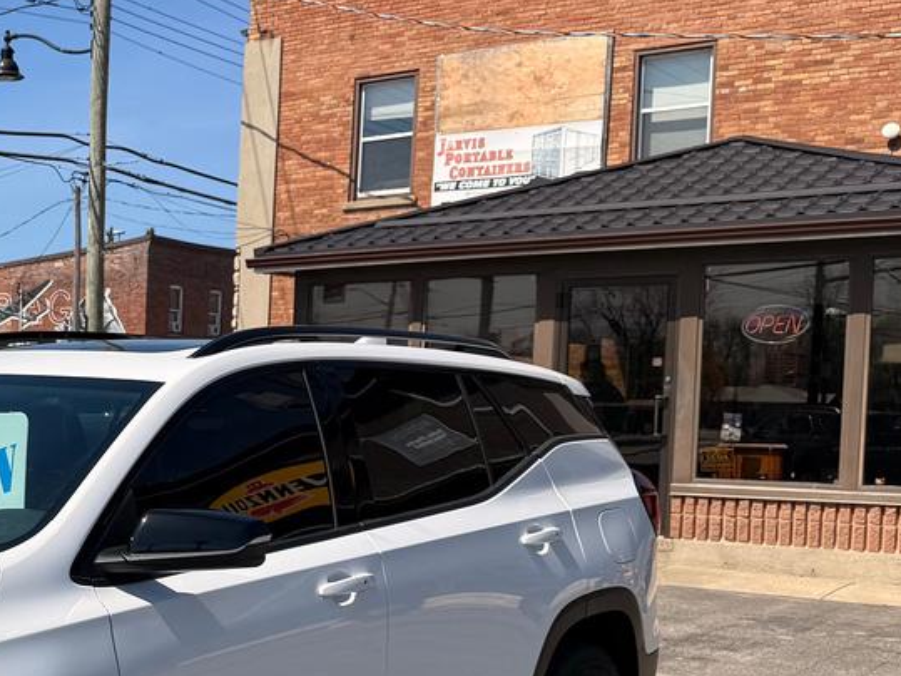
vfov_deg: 25.4
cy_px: 495
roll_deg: -1.3
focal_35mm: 57
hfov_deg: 30.5
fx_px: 1483
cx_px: -74
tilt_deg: -1.9
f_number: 1.78
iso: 80
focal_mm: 6.76
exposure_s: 1/6173
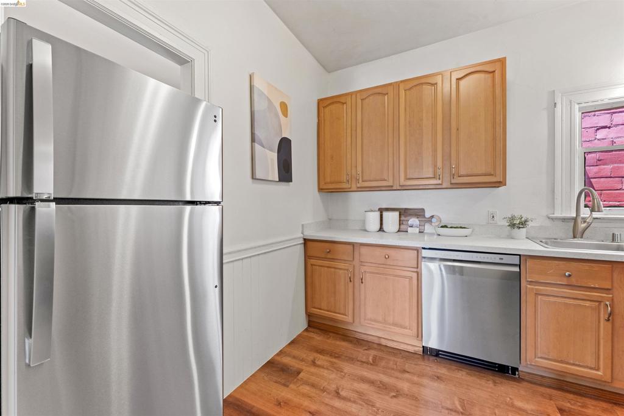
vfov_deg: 81.2
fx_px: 243
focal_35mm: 14
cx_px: 312
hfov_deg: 104.2
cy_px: 208
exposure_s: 1/3
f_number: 10
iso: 160
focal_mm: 14
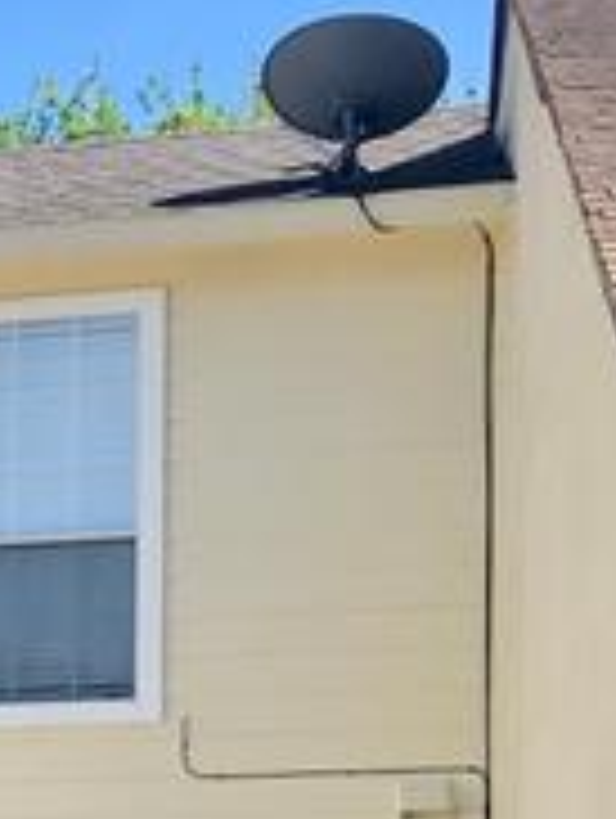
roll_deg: -0.3
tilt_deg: +2.9
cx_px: -445
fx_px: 2793
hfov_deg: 11.7
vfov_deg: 15.9
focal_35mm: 118
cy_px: 1035
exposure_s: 1/1709
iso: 20
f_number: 1.8
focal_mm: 3.99
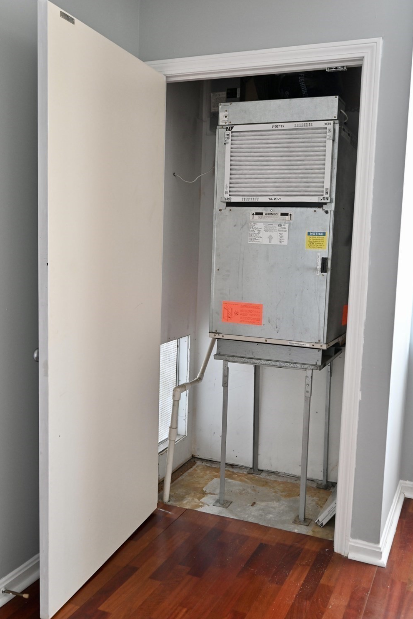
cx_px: 212
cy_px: 307
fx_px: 533
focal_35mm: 31
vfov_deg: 60.3
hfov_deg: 42.3
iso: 800
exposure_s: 1/30
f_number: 4
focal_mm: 30
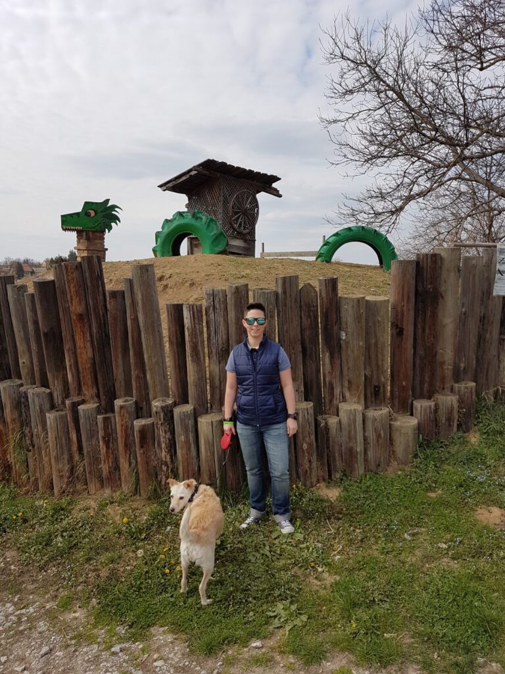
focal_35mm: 26
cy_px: 337
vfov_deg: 67.3
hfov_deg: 53.1
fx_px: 506
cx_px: 252
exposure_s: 1/1952
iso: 40
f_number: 1.7
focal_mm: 4.2
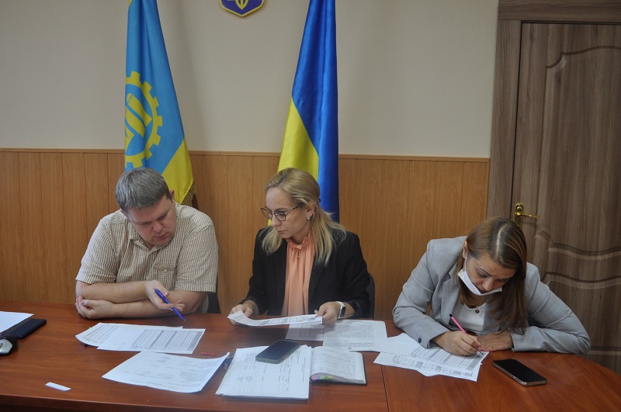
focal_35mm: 30
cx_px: 310
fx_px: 517
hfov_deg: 62.0
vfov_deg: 43.5
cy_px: 206
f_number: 4
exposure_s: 1/60
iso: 400
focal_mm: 20
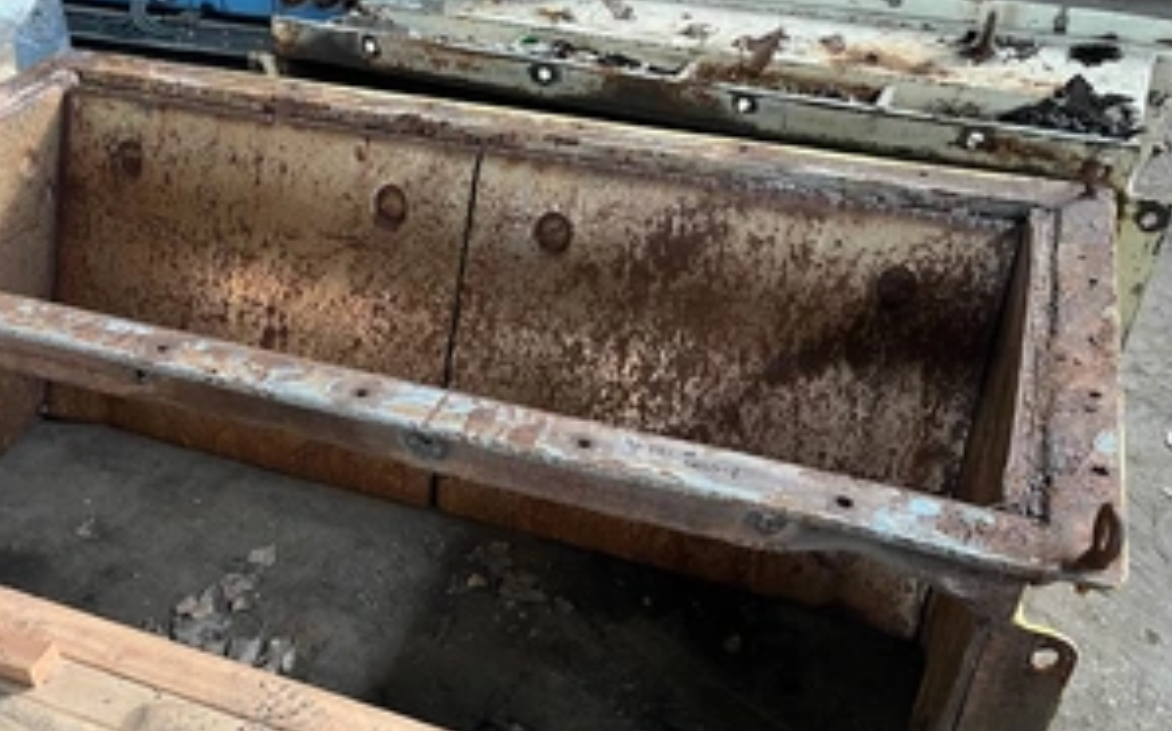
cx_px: 437
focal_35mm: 37
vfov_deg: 34.3
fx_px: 1181
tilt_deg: -36.0
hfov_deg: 52.2
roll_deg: +3.2
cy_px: 428
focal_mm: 5.1
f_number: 1.6
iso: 160
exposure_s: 1/60
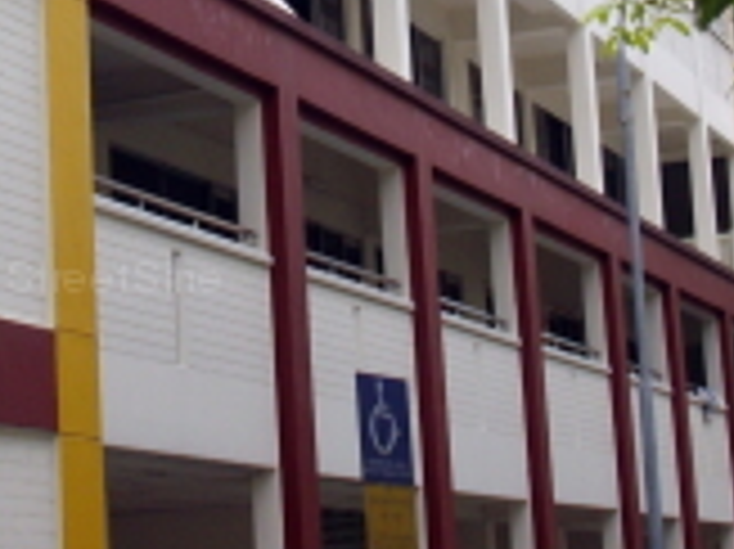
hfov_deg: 15.8
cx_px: 297
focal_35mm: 125
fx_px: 2649
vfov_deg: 11.5
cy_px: -166
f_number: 5.6
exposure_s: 1/125
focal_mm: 6.2
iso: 80
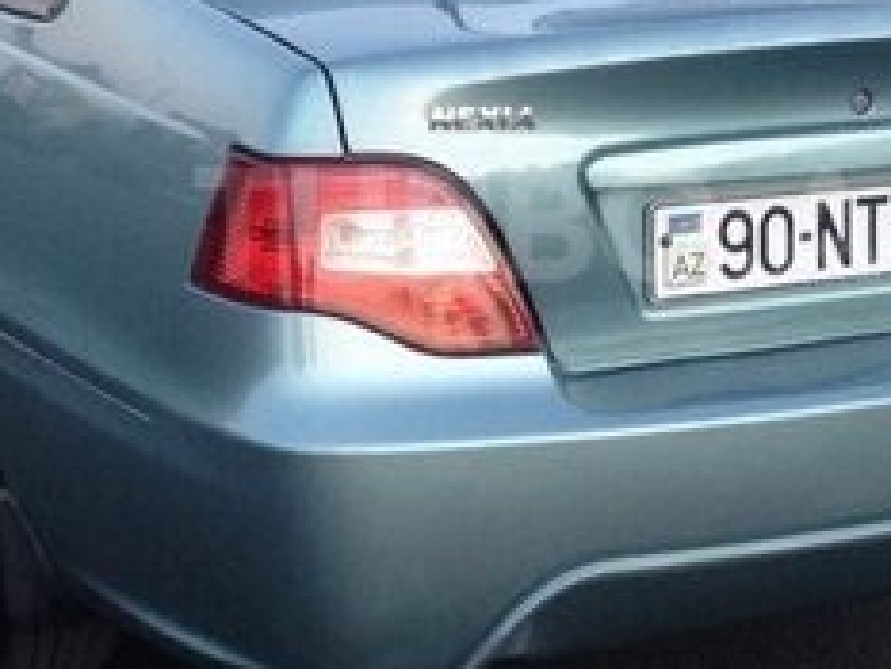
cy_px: 224
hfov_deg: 19.8
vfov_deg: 14.9
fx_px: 2550
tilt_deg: -17.3
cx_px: 585
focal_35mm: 99
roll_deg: -2.8
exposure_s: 1/20
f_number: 2.4
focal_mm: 4.28
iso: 80
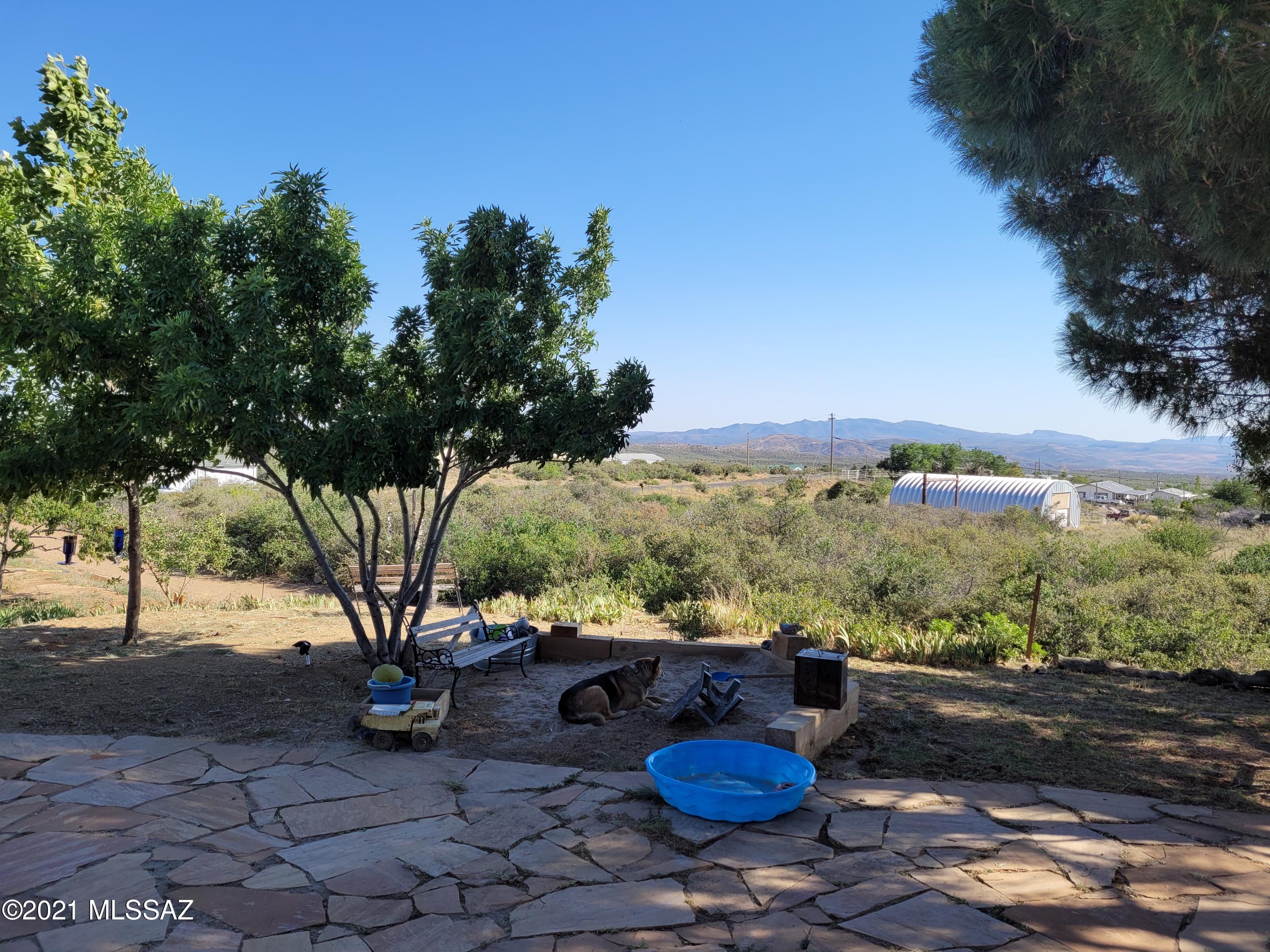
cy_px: 476
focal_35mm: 26
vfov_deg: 53.1
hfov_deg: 67.3
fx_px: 954
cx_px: 635
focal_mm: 5.4
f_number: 1.8
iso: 40
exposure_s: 1/1554
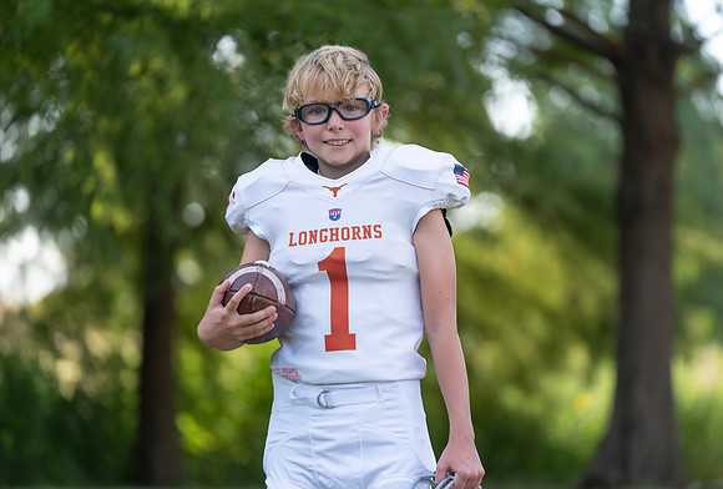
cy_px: 231
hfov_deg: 13.9
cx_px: 362
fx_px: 2967
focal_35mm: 147
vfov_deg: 9.4
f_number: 2.8
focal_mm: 135
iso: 100
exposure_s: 1/400
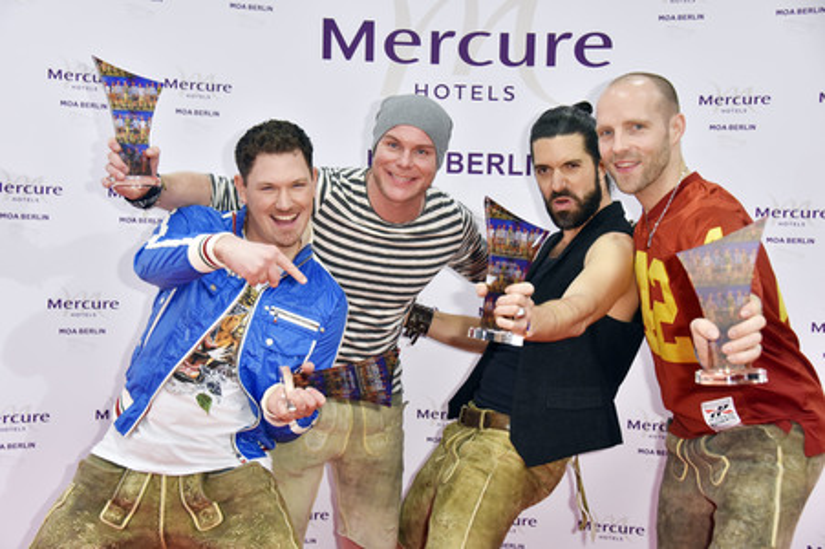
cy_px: 274
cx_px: 412
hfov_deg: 32.4
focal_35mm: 62
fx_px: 1420
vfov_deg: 21.9
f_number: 5.6
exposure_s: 1/125
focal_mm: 62
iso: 1600
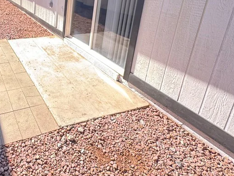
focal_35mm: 28
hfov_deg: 57.8
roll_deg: -2.9
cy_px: 32
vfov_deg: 46.7
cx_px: 41
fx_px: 189
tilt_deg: -17.5
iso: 40
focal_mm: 2.22
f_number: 2.2
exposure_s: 1/130
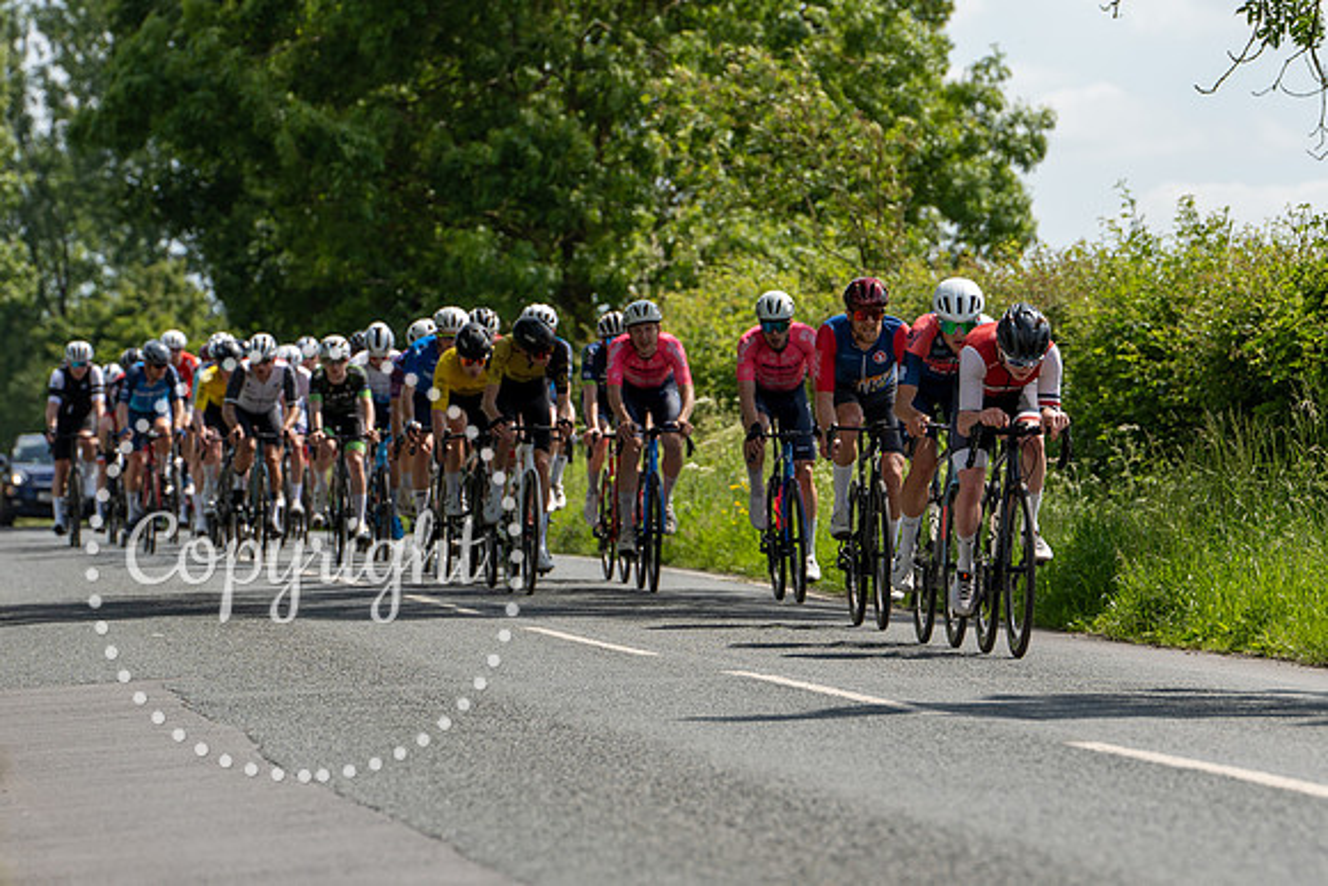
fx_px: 8629
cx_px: 851
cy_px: 403
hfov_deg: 8.8
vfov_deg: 5.9
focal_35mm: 234
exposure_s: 1/1000
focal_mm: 156
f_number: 5
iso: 100
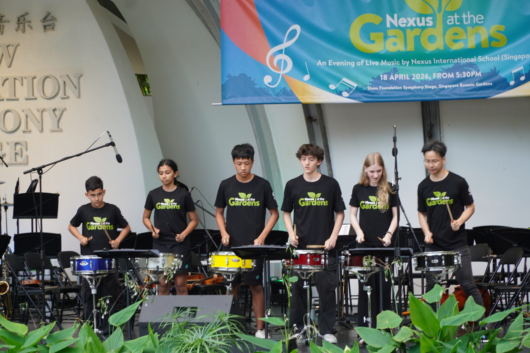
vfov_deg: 8.7
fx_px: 2319
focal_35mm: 158
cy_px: 176
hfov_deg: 13.0
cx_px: 265
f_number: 6.3
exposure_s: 1/125
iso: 800
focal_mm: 105
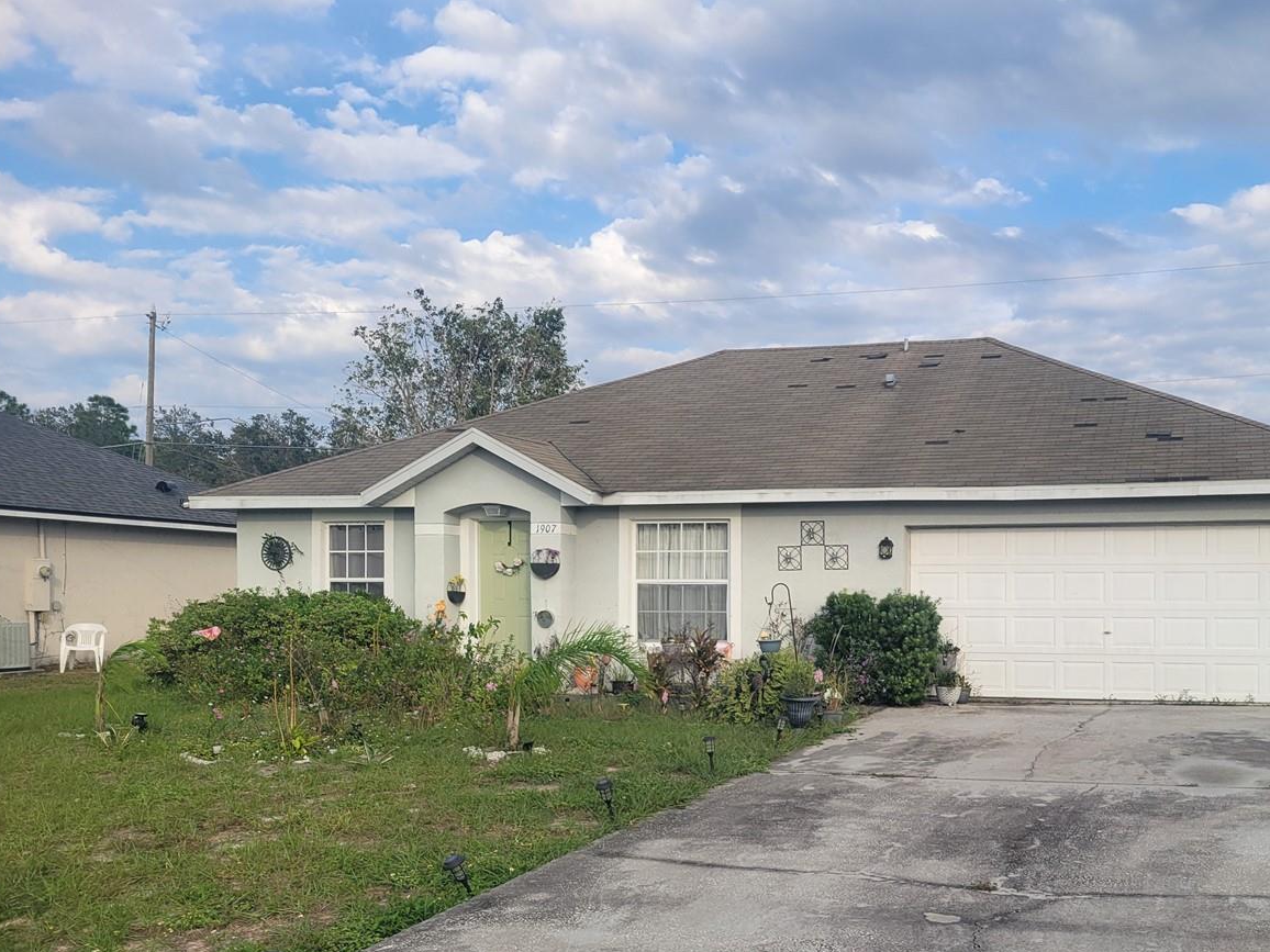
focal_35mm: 36
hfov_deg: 50.3
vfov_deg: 39.3
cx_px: 867
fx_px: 1321
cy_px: 605
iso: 40
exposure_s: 1/1718
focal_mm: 5.4
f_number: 1.8
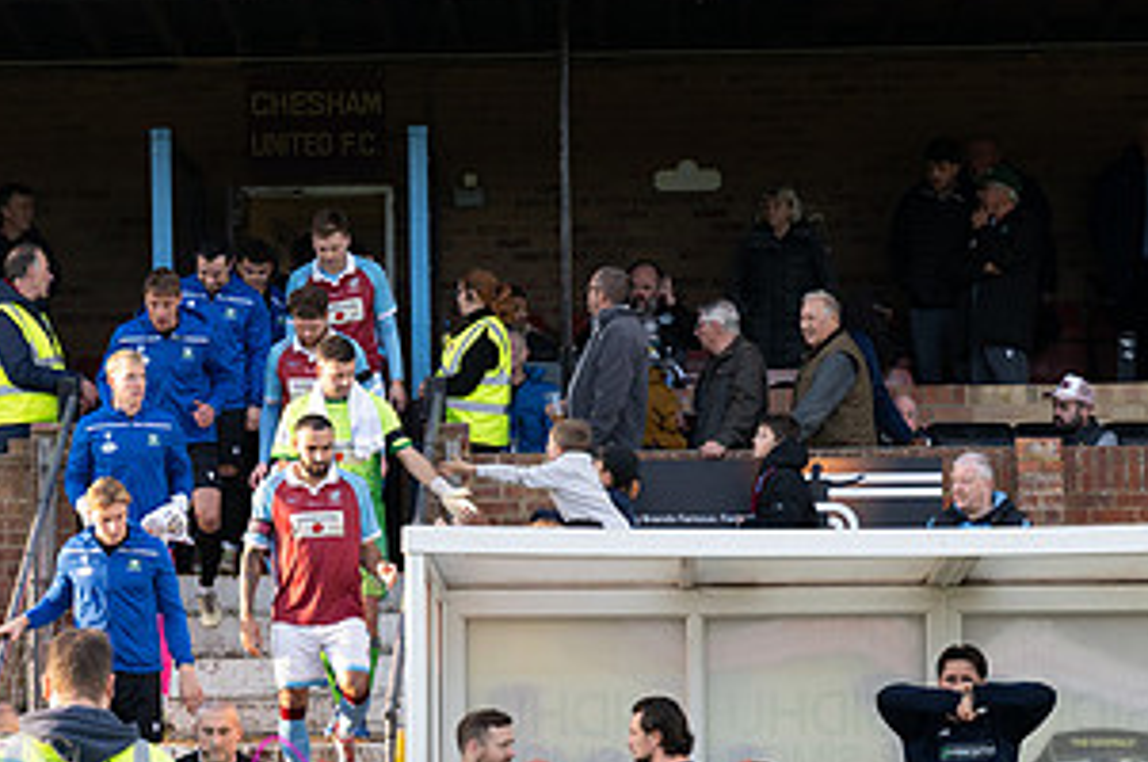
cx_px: 426
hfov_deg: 11.3
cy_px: 622
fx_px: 5797
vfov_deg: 7.5
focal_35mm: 182
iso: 400
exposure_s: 1/400
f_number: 4
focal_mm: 73
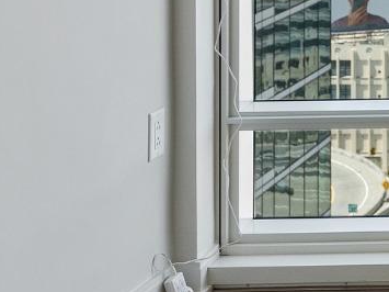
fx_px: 1371
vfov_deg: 11.4
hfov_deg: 13.7
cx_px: 783
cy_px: -199
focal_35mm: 122
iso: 320
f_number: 8
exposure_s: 1/40
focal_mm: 30
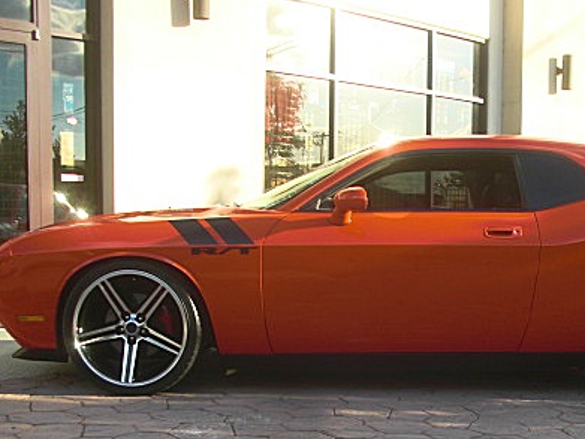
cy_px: 355
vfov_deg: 24.4
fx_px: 997
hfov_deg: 32.2
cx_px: 420
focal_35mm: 59
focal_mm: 6.3
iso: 50
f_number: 2.8
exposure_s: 1/250
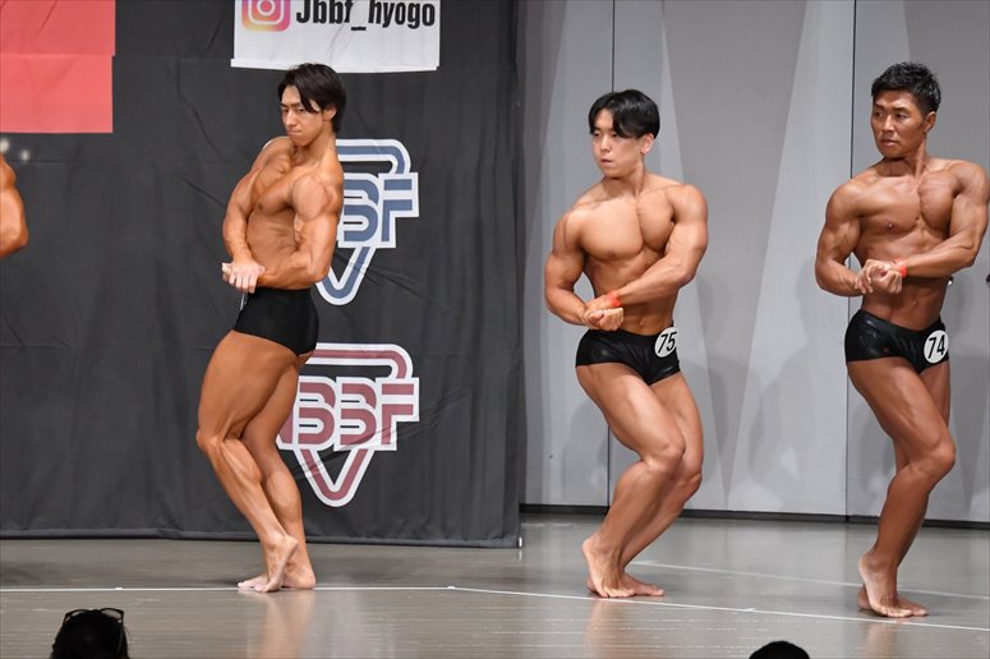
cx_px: 495
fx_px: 5965
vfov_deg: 6.3
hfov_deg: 9.5
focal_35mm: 217
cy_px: 330
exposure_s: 1/400
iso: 6400
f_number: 5.6
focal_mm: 145
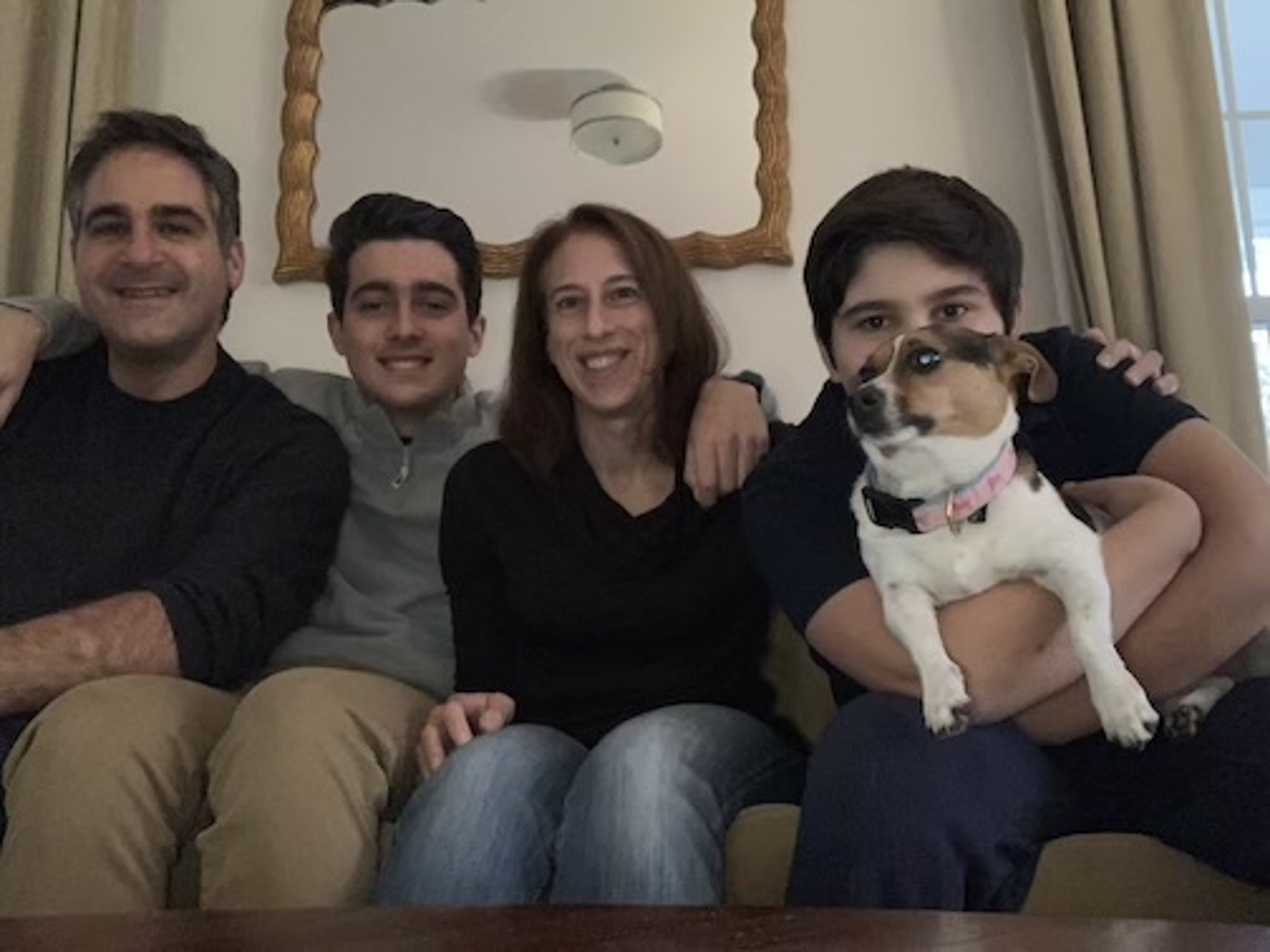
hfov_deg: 56.8
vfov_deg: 44.2
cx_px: 635
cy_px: 476
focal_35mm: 32
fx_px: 1174
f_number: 2.2
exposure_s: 1/16
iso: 320
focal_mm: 2.87
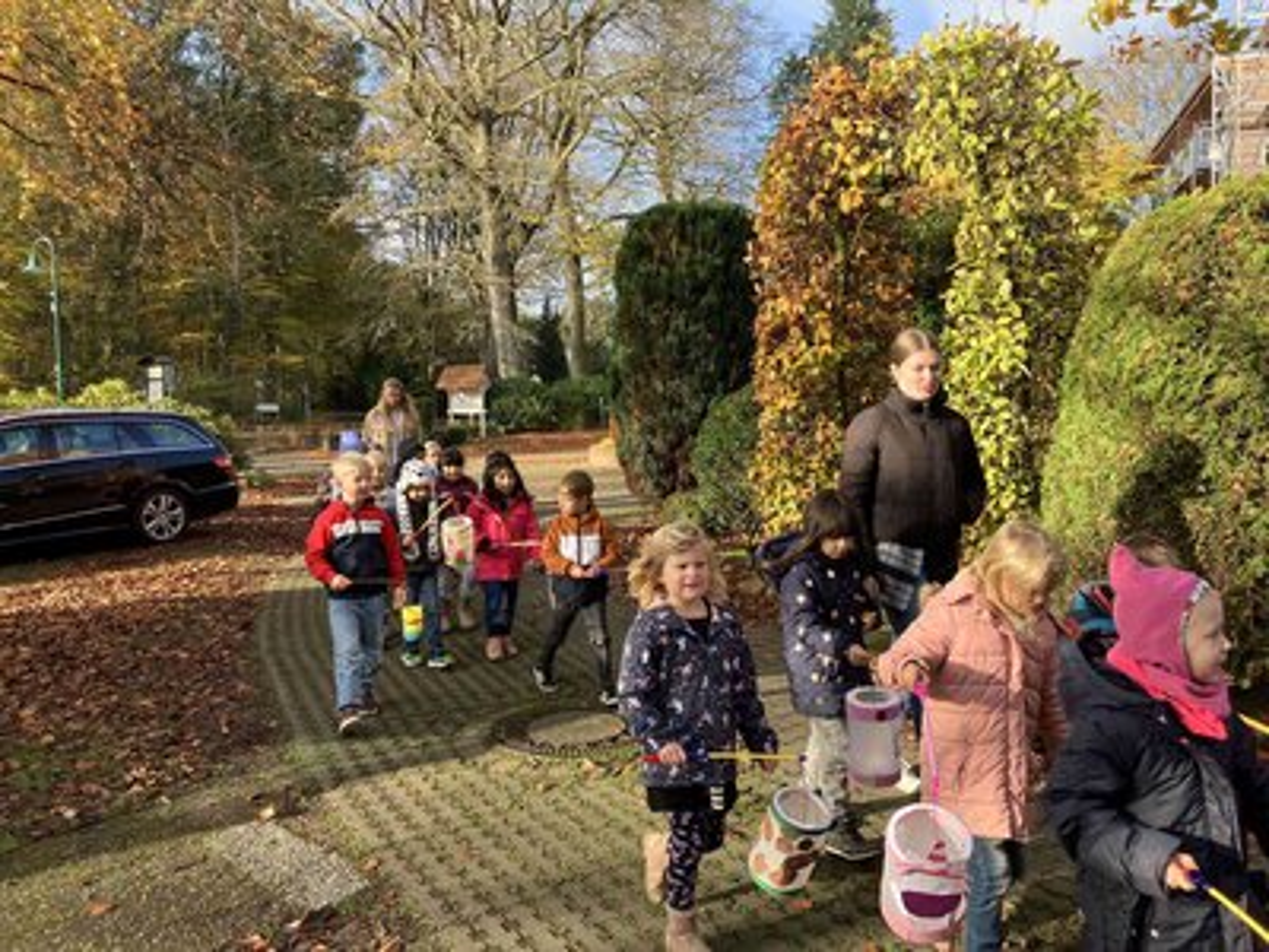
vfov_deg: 49.7
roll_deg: +0.7
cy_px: 476
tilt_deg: -2.7
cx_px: 634
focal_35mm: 28
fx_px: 1026
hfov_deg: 63.4
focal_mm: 3.99
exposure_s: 1/408
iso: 32
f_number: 1.8
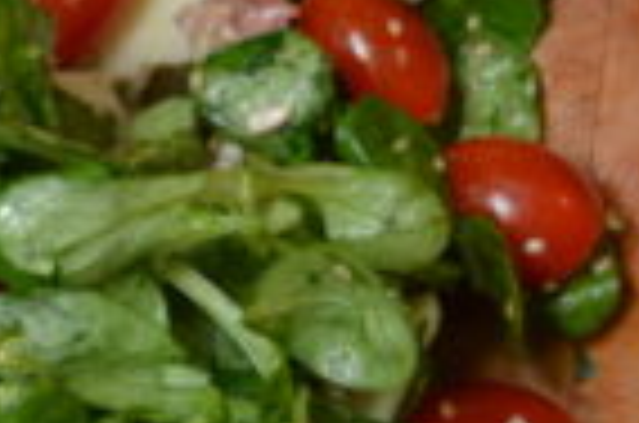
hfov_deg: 8.4
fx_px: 4174
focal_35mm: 236
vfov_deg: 5.6
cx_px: -513
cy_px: -524
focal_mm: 29
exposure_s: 1/80
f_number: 4.5
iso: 400
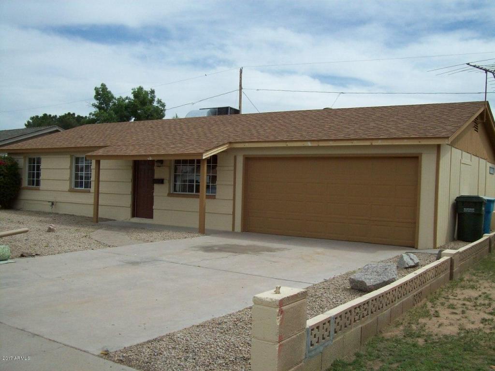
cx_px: 248
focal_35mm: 36
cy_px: 186
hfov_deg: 51.4
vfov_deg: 39.7
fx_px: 515
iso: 80
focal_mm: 6
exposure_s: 1/838
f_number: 4.8
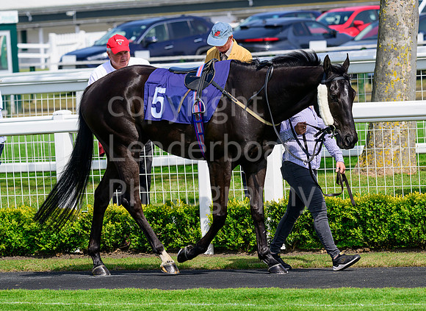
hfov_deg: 9.3
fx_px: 2620
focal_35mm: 215
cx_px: 217
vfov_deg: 6.8
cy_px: 163
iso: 200
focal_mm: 185
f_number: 6.3
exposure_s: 1/800
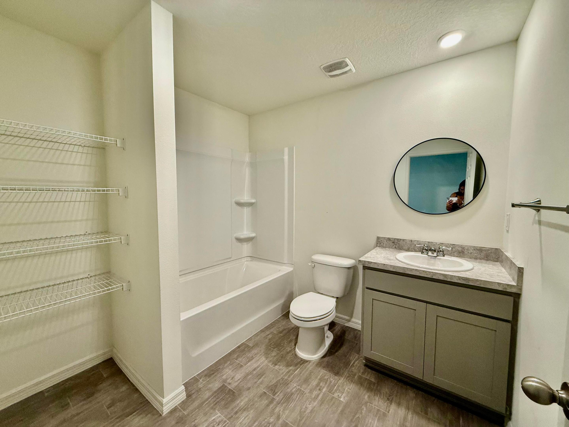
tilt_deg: -3.3
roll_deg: -0.4
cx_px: 284
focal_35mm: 14
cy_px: 214
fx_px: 230
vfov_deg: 85.7
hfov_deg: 102.1
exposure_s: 1/120
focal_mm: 2.22
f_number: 2.2
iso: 250
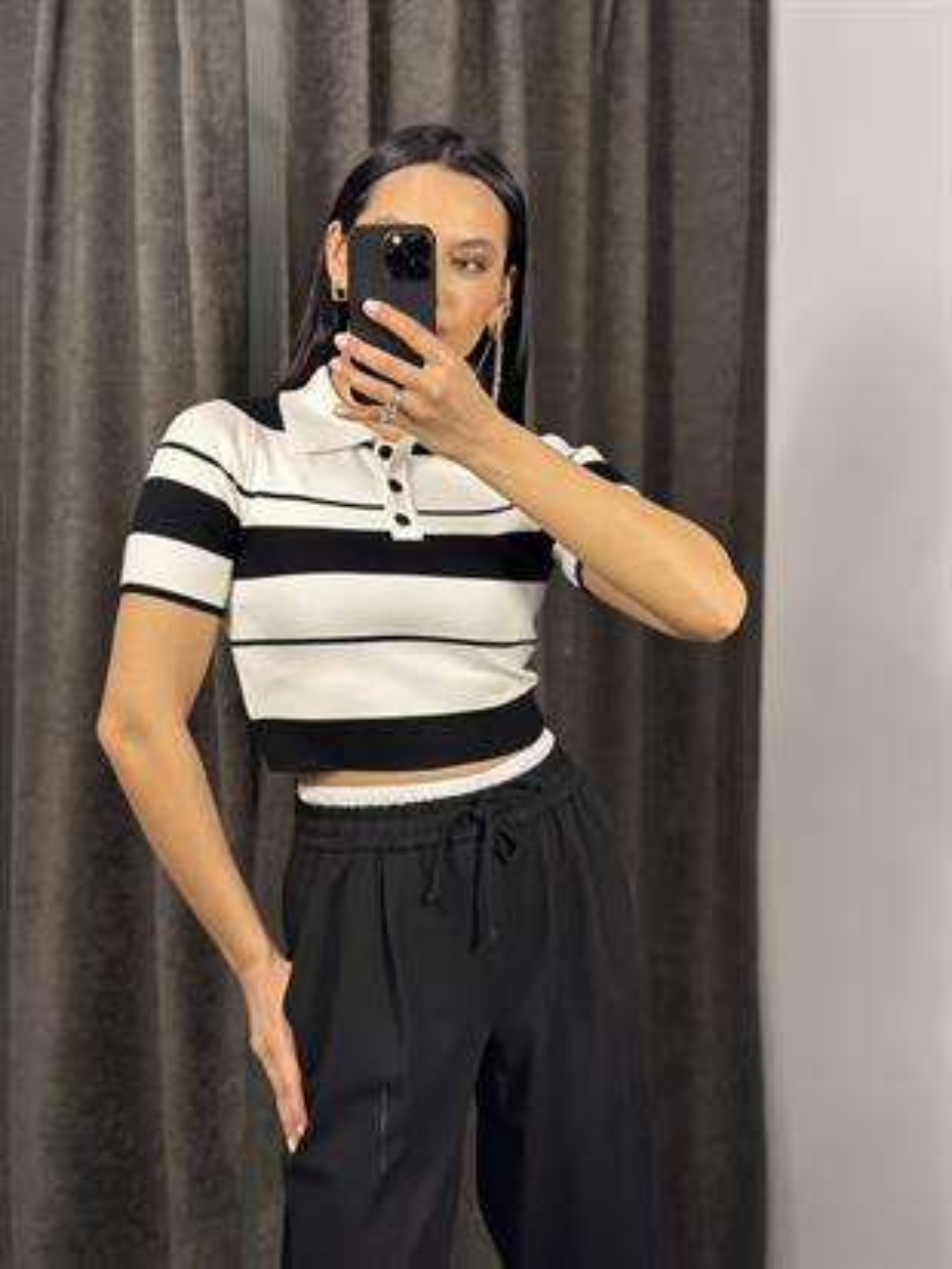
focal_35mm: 48
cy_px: 634
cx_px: 476
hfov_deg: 30.3
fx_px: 1759
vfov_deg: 39.6
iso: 125
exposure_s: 1/100
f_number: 1.78
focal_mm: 6.86
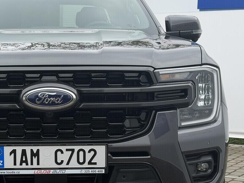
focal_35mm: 87
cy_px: 109
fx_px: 613
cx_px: 59
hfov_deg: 22.3
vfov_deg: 17.0
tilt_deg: -4.9
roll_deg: +0.2
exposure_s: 1/2273
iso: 64
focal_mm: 6.76
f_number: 1.78
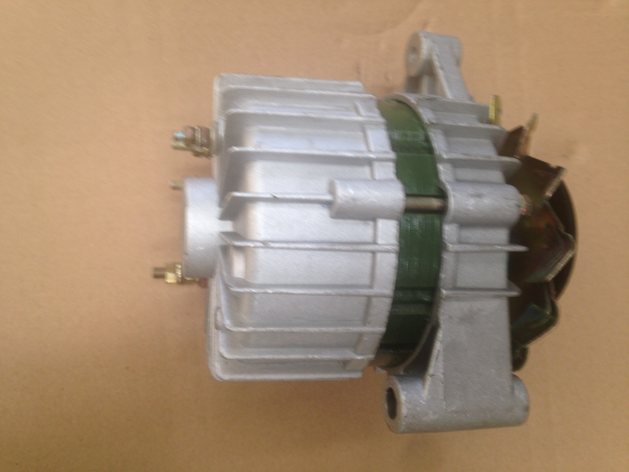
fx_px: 600
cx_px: 314
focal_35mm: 33
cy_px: 236
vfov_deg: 42.9
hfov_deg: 55.4
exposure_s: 1/20
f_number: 2.4
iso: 50
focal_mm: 4.12
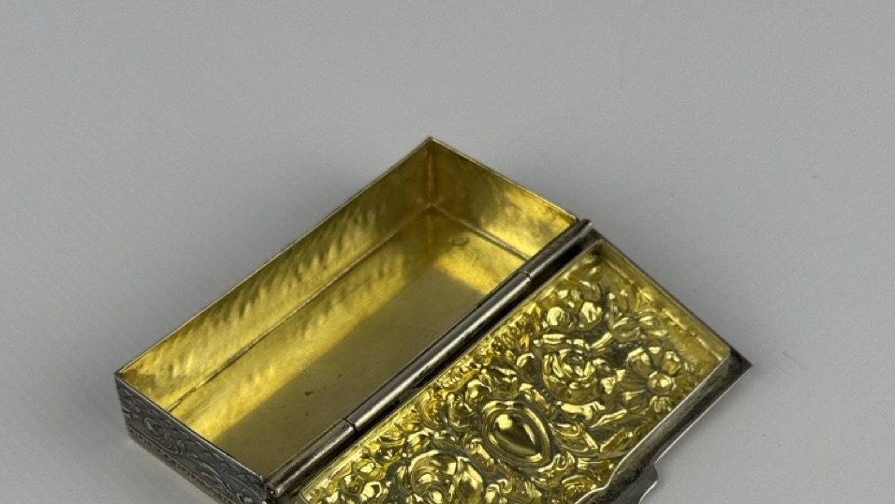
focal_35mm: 70
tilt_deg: -48.9
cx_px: 447
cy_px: 436
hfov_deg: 30.1
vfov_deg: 17.0
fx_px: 1661
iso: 64
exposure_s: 1/812
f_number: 1.78
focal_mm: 6.76
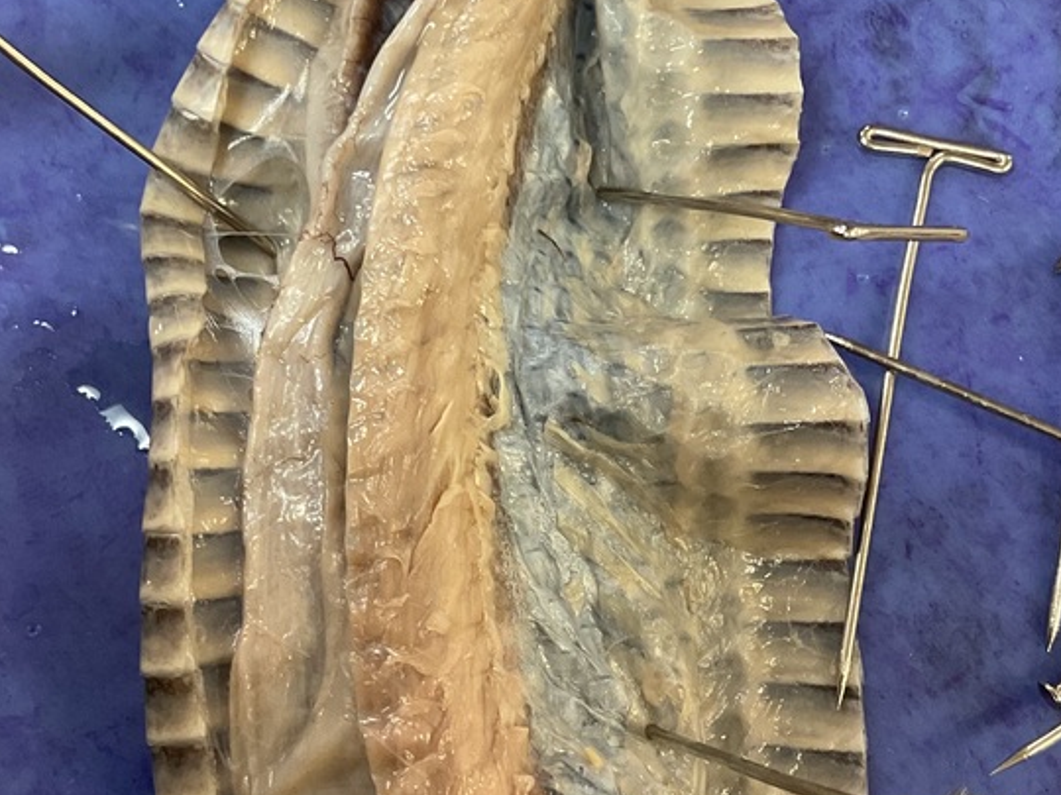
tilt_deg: -75.6
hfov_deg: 34.9
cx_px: 532
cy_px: 349
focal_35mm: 55
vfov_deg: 26.5
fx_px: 1686
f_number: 1.8
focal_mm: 3
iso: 160
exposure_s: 1/60
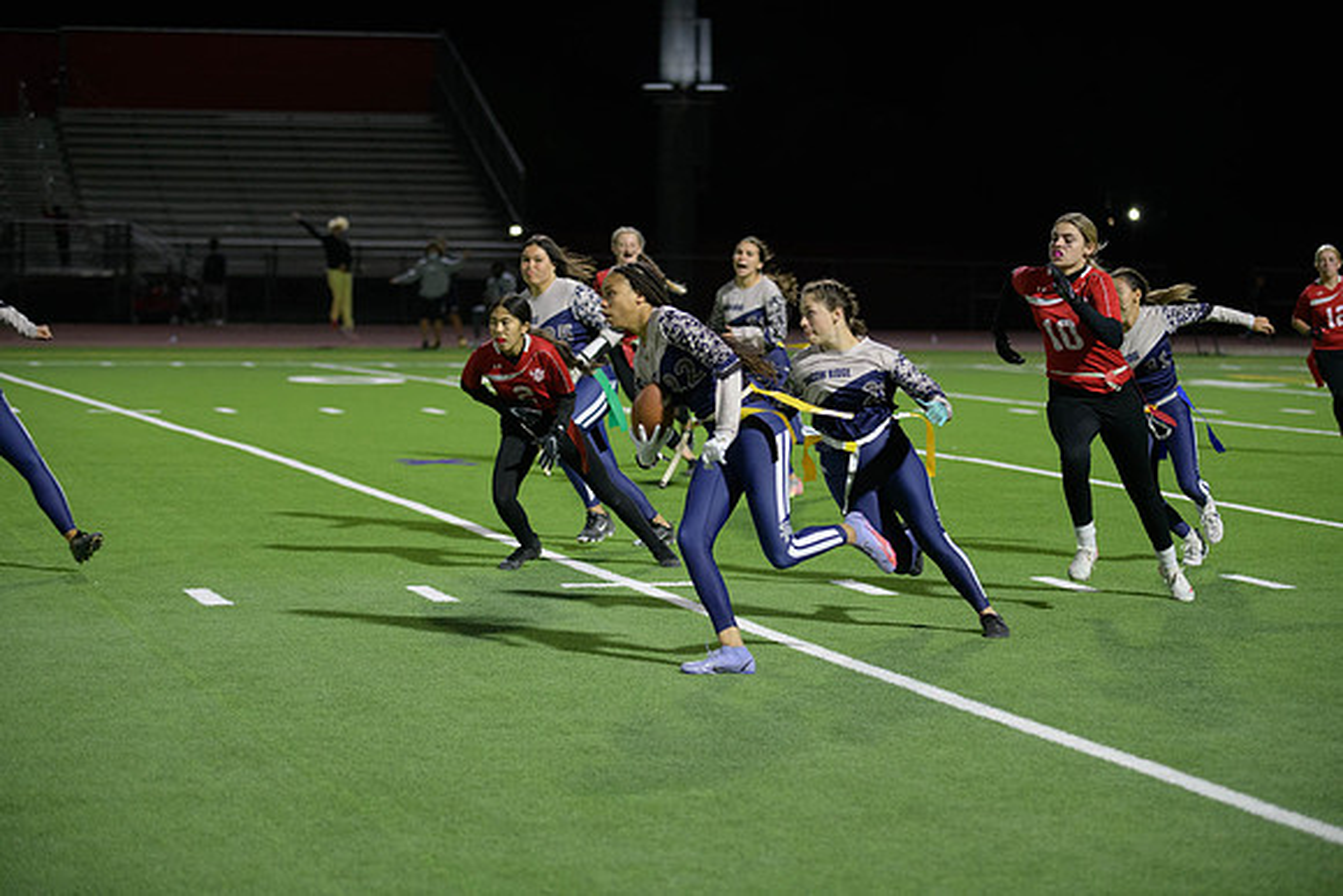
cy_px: 448
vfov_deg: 14.0
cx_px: 672
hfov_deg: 20.8
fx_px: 3657
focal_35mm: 98
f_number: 2.8
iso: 2800
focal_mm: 98
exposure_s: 1/640
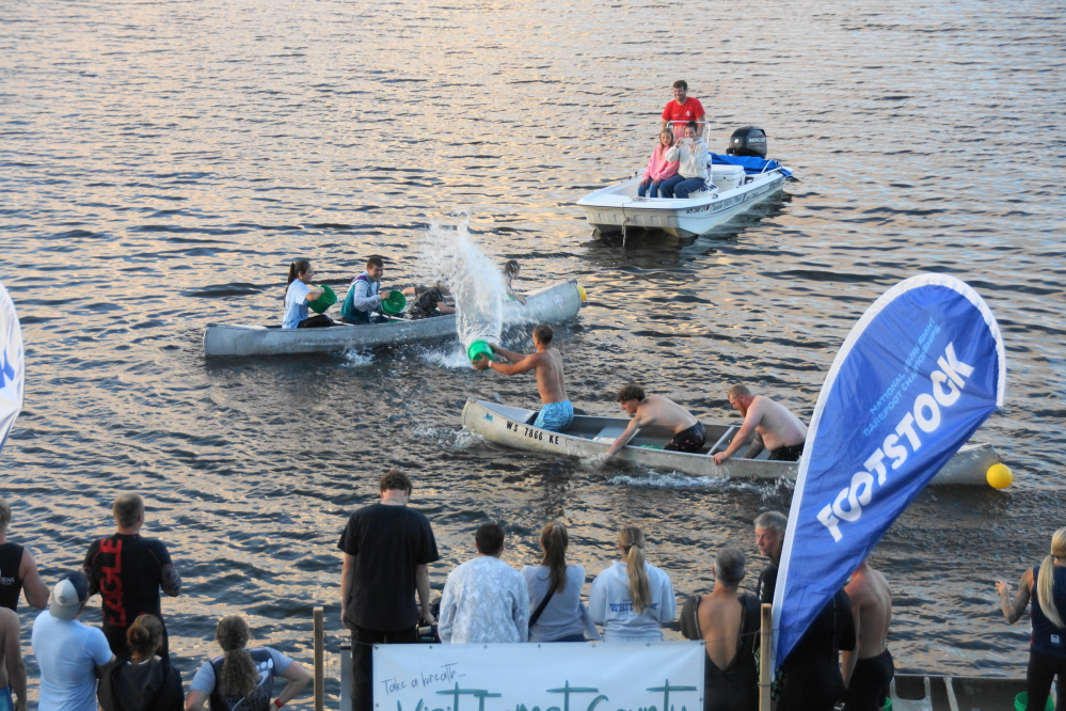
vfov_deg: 15.2
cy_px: 356
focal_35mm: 90
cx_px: 533
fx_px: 2665
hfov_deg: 22.6
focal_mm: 60
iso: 640
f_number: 5
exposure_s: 1/100
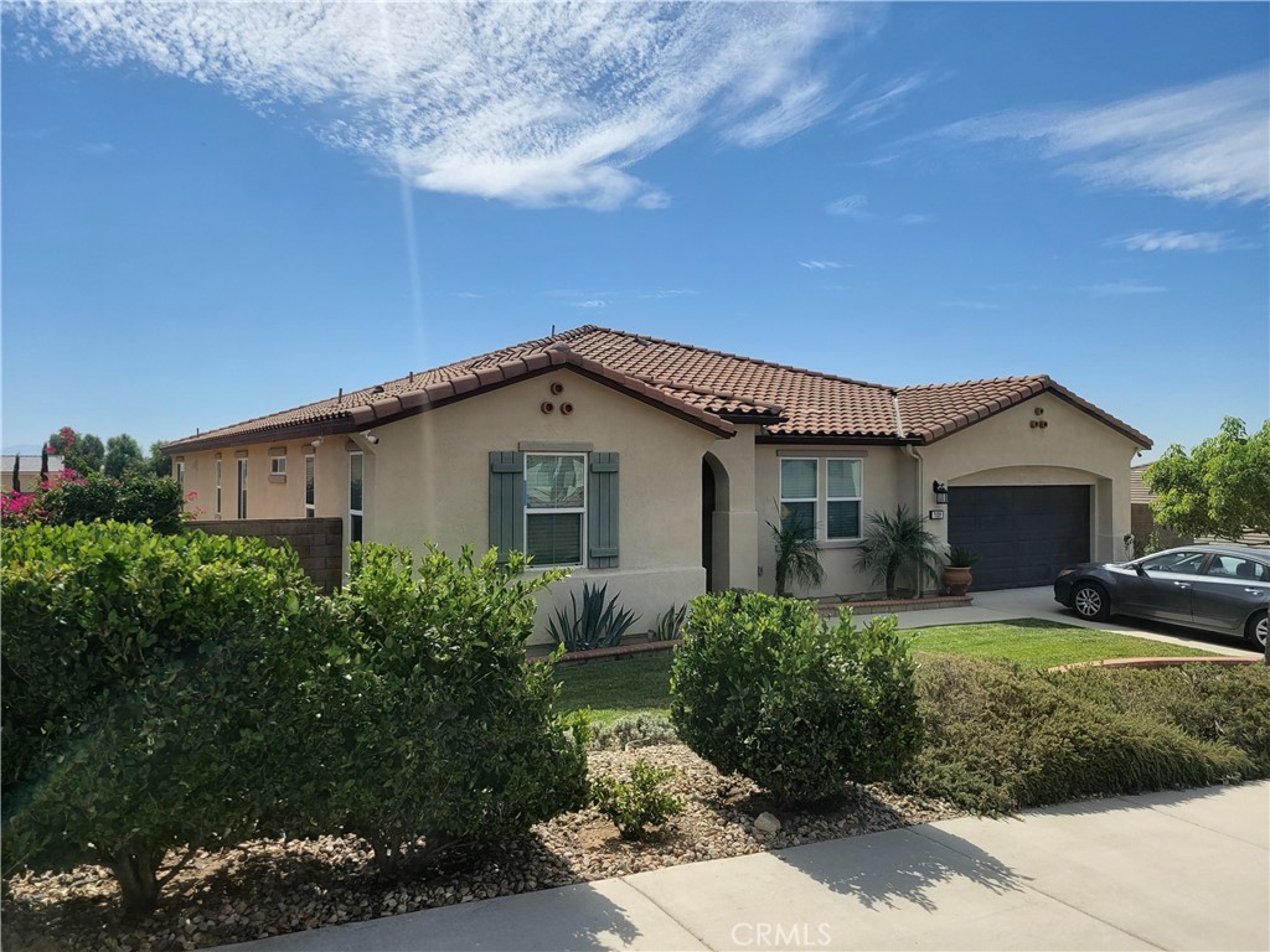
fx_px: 954
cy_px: 476
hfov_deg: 67.3
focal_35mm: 26
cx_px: 635
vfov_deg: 53.1
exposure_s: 1/3059
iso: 40
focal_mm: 5.4
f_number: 1.8
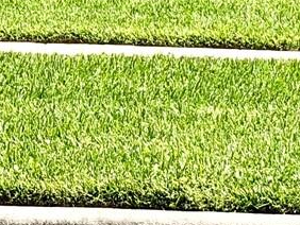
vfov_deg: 5.4
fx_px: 2359
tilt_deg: +0.4
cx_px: 523
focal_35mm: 272
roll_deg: +0.0
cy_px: -203
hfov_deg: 7.1
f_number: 1.78
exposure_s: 1/6024
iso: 64
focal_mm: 6.76
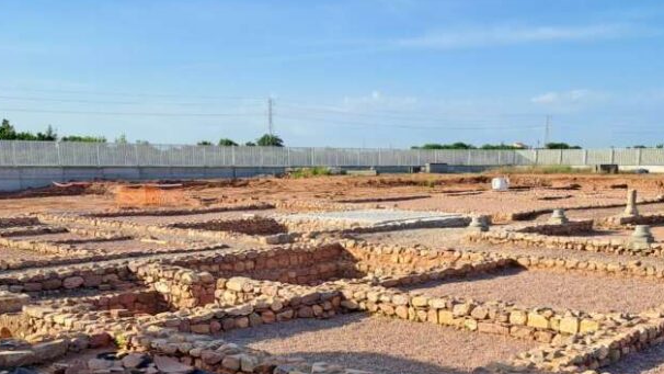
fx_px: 810
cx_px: 377
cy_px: 331
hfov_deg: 44.5
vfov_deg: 25.2
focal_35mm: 46
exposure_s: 1/1121
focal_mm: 4.65
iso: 32
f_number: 1.8
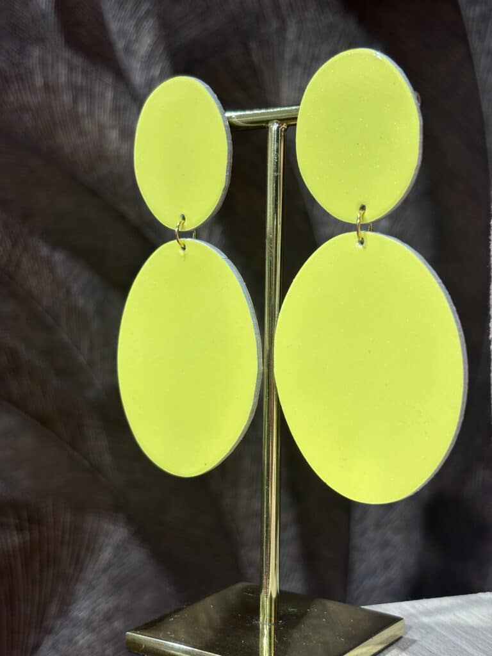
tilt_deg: -4.6
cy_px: 328
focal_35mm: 52
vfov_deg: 36.8
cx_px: 246
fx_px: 985
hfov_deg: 28.0
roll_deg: -2.0
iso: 32
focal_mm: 5.96
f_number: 1.6
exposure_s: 1/100
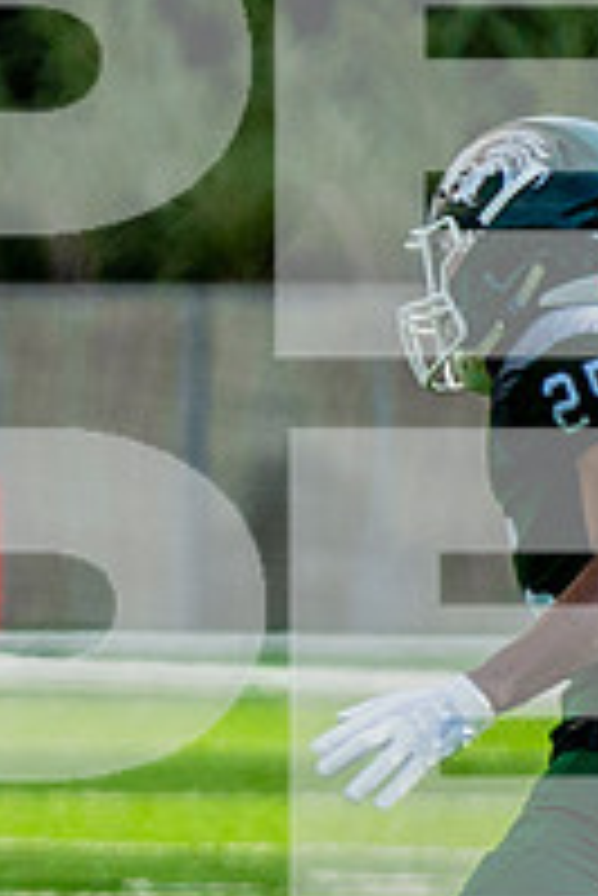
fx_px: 33328
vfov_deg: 1.5
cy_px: 447
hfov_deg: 1.0
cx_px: -1107
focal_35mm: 1340
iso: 400
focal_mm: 200
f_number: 2.8
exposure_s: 1/2000
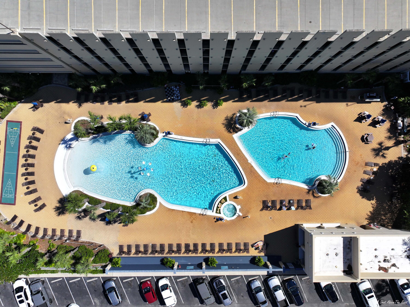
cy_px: 154
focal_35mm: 24
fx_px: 284
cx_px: 205
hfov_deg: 71.6
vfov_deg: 56.8
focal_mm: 12.29
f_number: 2.8
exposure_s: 1/3200
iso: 120
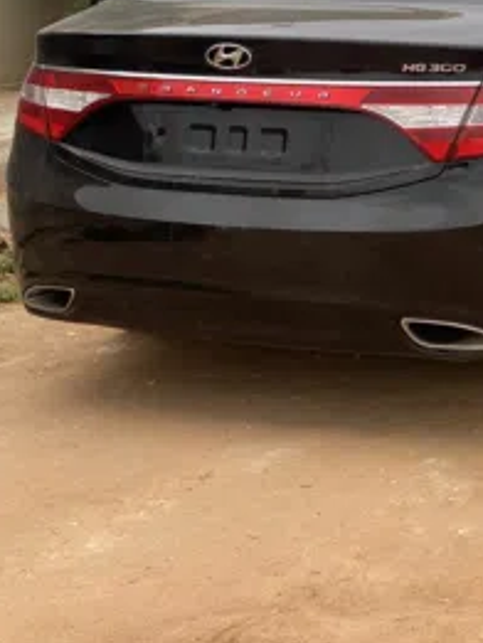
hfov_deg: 13.9
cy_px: 228
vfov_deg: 18.5
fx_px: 1970
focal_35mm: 106
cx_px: 419
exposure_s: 1/922
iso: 20
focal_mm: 6
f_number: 2
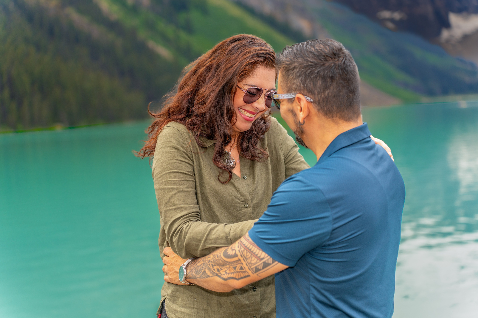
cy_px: 159
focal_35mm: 71
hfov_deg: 28.5
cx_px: 239
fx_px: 943
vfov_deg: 19.2
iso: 160
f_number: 3.2
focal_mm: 71
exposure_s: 1/400
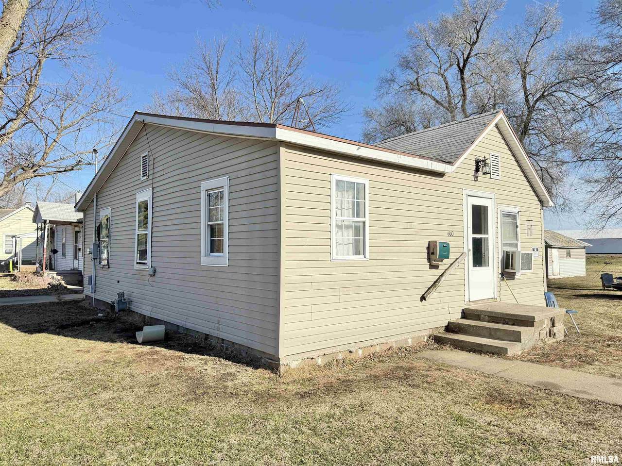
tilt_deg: +2.1
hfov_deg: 71.6
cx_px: 311
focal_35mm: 24
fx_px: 431
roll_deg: +0.2
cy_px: 233
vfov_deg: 56.8
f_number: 1.78
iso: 100
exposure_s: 1/3759
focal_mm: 6.76
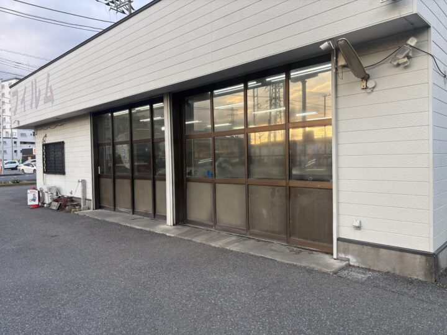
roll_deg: +1.4
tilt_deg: -1.1
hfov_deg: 67.3
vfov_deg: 53.1
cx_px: 224
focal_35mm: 26
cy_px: 168
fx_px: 336
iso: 40
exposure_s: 1/214
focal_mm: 5.96
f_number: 1.6
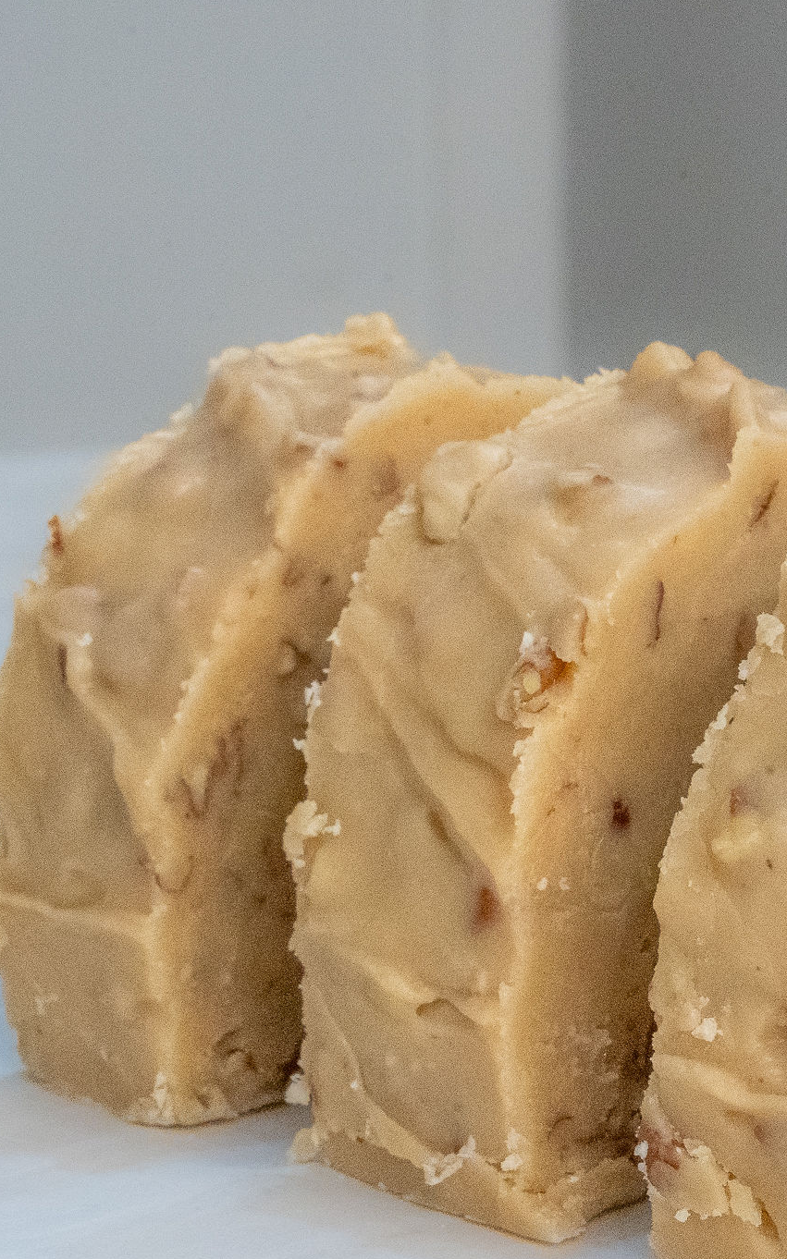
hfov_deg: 9.4
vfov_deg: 15.2
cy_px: 789
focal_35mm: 137
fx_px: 4702
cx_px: 933
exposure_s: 1/60
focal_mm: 70
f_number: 22
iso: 12800
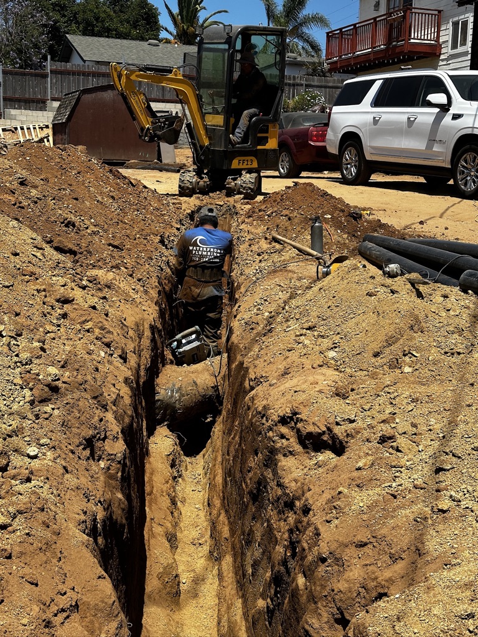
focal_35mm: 48
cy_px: 318
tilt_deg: -8.0
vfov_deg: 39.7
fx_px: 884
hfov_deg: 30.3
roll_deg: -0.8
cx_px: 239
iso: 64
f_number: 1.78
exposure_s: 1/3367
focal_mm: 6.86
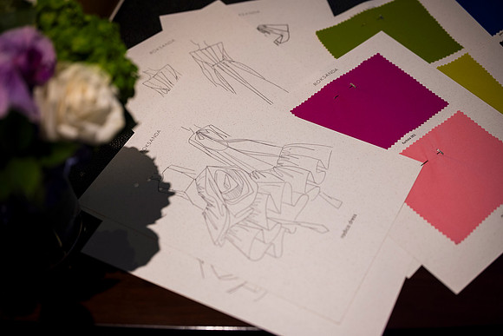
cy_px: 168
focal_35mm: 55
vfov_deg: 24.6
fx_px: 769
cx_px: 252
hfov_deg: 36.2
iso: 160
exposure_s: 1/200
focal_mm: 55
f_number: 2.2
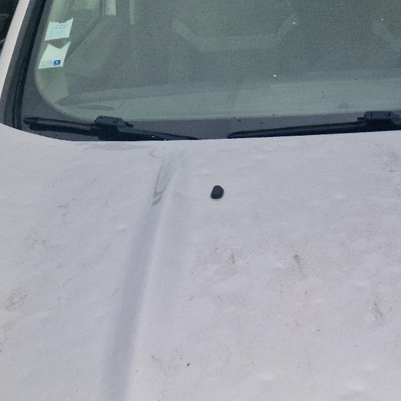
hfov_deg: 29.4
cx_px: 352
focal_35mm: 56
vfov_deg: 29.3
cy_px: 361
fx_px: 734
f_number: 1.8
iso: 50
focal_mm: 5.4
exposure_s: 1/270
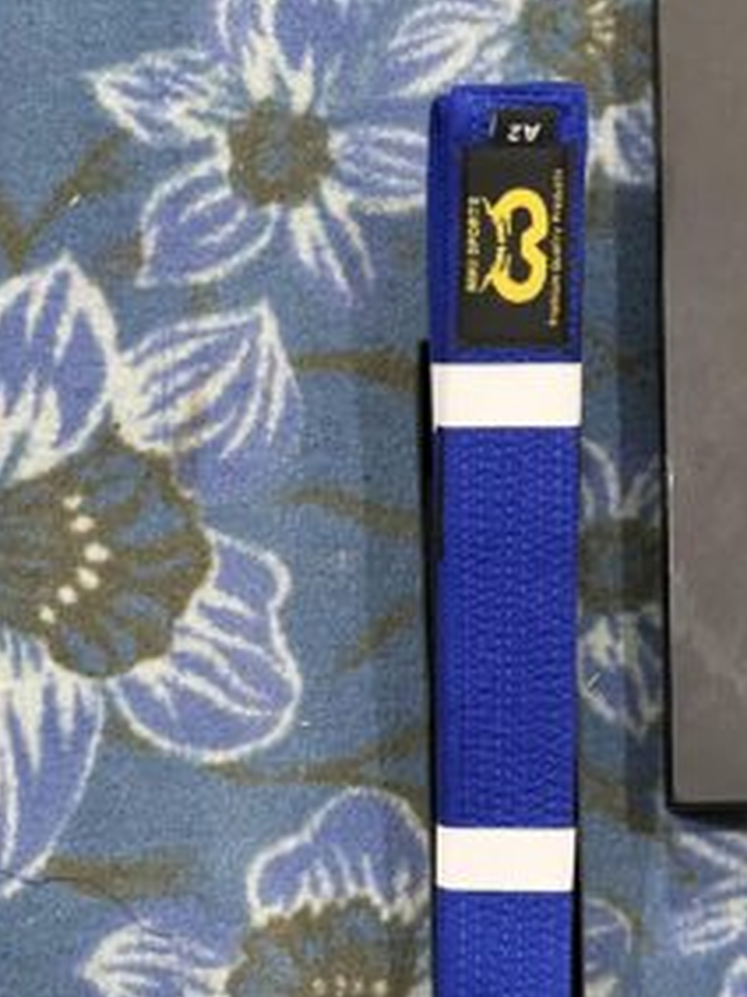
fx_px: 3139
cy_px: 588
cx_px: 493
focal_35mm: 109
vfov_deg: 18.0
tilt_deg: -84.8
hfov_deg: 13.6
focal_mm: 9
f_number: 2.8
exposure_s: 1/37
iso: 1000
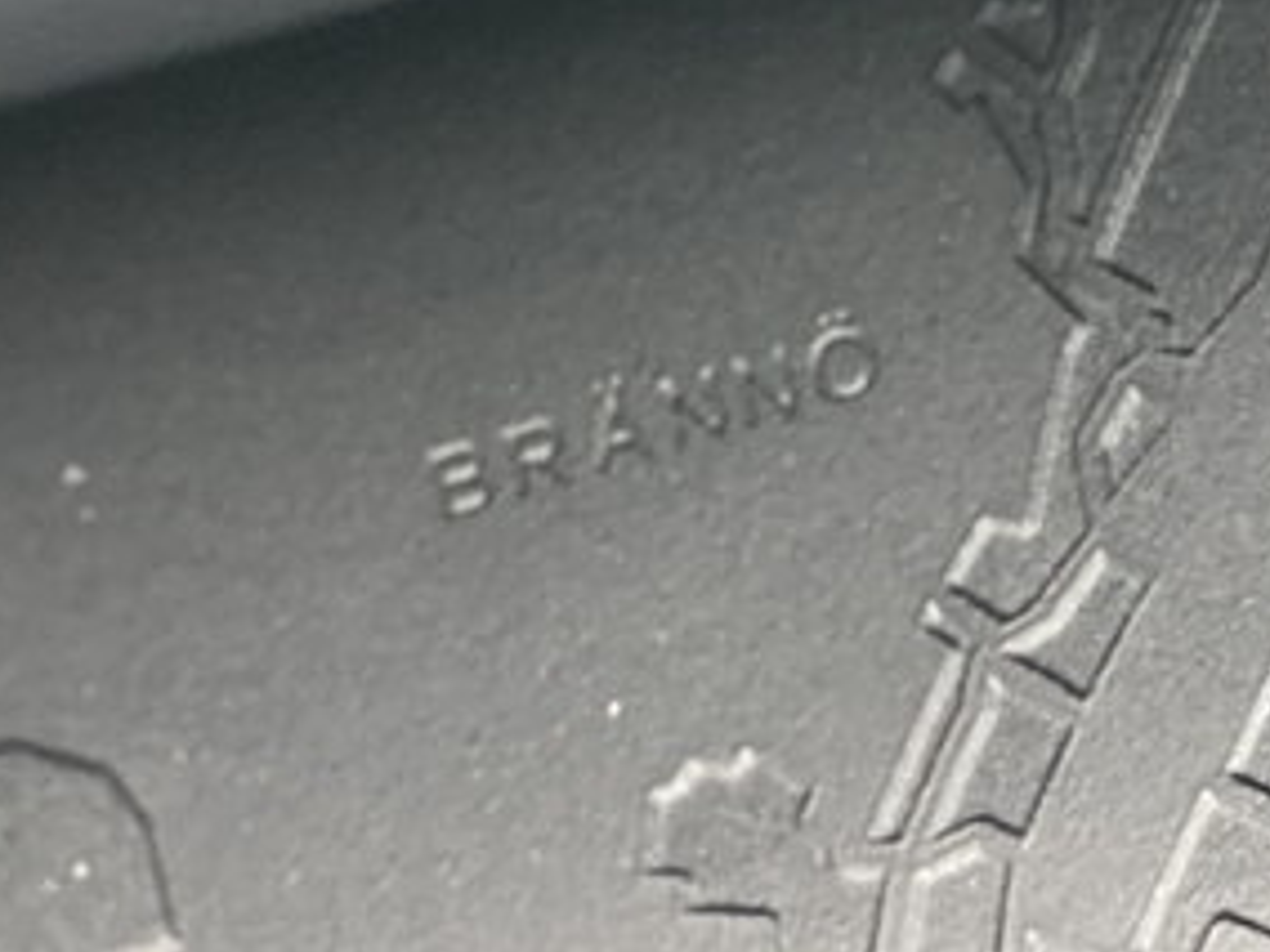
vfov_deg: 10.1
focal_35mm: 142
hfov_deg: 12.2
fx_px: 5210
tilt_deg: -40.2
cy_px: 1511
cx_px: 2620
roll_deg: -0.8
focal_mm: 3.99
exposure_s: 1/121
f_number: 1.8
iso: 64
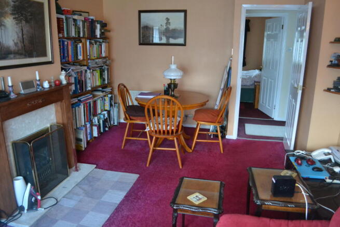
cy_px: 114
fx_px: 255
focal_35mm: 27
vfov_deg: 48.0
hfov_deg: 67.4
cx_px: 170
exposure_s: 1/50
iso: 3200
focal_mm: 18
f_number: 3.5
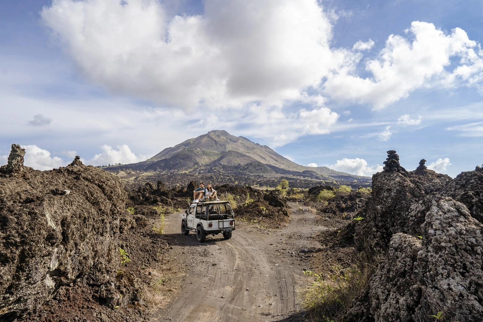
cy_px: 161
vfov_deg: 53.1
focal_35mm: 24
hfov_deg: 73.8
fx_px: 322
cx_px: 242
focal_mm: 24
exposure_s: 1/800
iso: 200
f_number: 6.3
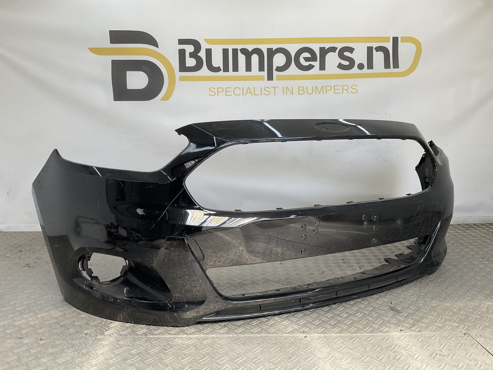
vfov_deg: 48.2
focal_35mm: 29
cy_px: 185
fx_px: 413
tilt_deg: -9.1
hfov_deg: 61.7
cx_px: 246
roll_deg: +0.9
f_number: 1.8
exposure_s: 1/250
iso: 16
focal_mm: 3
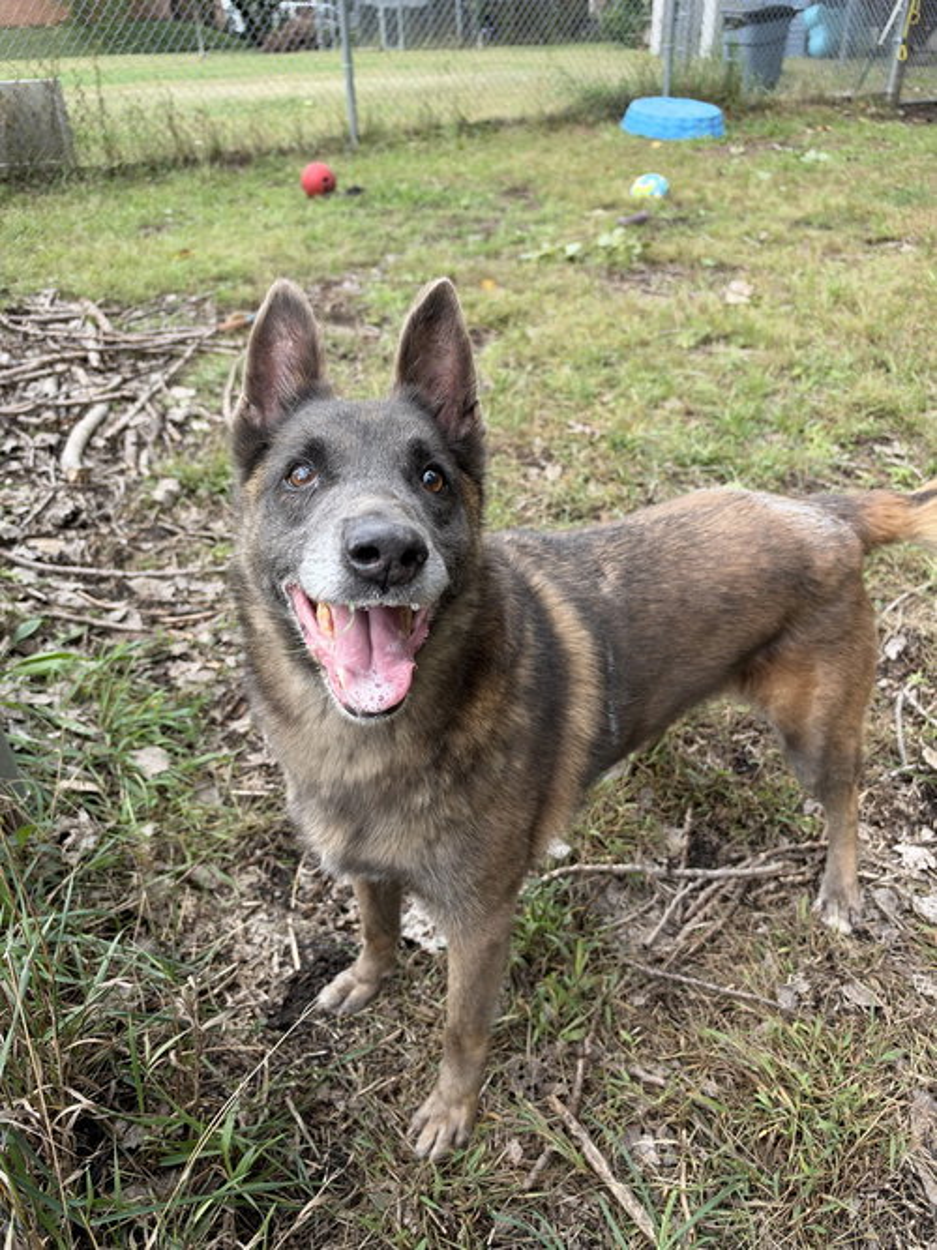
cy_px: 625
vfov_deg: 71.6
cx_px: 468
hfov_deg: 56.8
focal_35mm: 24
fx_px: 866
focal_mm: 6.93
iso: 64
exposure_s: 1/631
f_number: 1.8
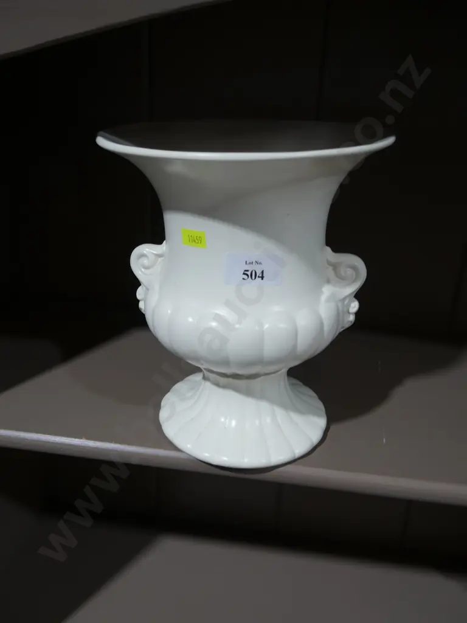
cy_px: 312
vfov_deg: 54.0
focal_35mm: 34
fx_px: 612
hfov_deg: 41.8
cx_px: 234
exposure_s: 1/60
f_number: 4
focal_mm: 17
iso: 320
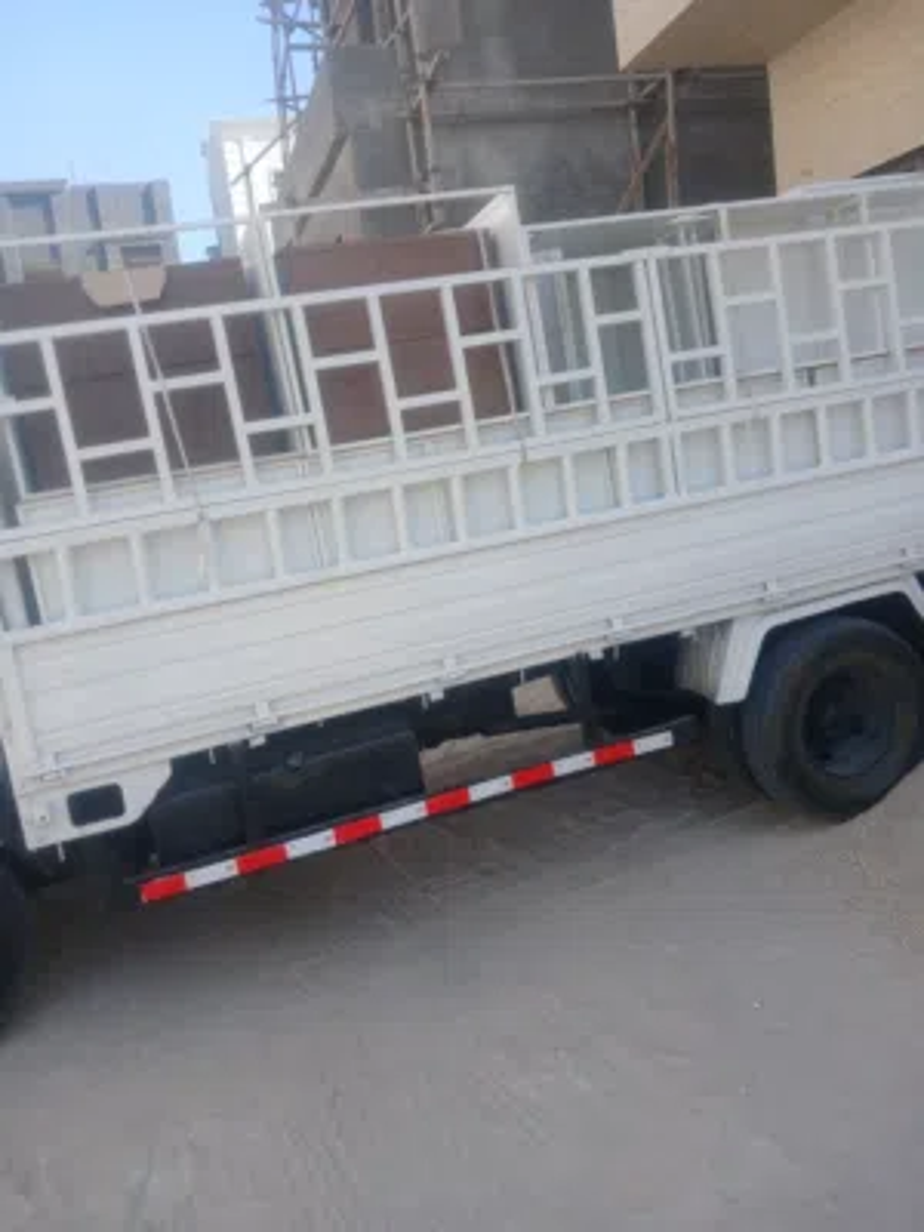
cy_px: 616
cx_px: 462
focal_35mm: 27
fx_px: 961
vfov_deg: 65.3
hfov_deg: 51.4
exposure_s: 1/269
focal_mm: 4
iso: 20
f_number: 1.8
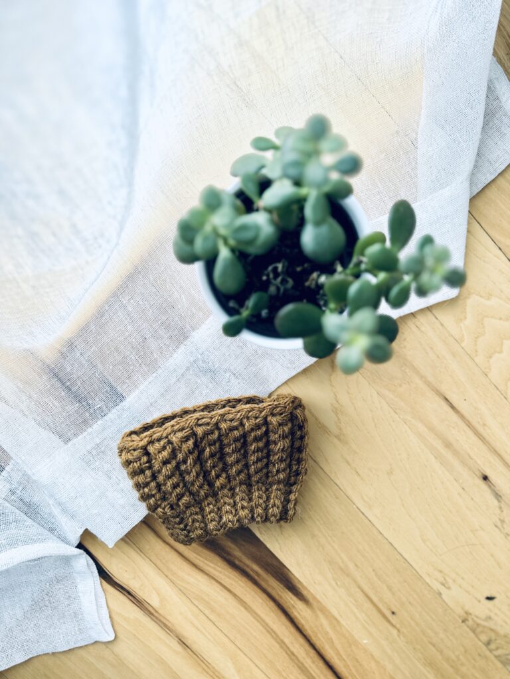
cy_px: 340
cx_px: 255
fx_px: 471
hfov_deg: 56.8
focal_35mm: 24
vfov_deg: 71.6
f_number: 1.78
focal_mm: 6.86
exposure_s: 1/120
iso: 160
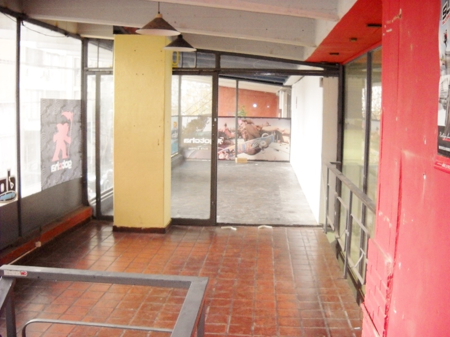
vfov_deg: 35.1
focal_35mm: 41
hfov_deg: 45.8
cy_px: 168
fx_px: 533
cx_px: 225
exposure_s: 1/30
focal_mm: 6.72
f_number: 3.1
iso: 400
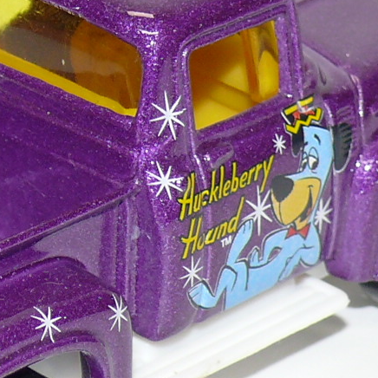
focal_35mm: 308
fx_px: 3805
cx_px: 72
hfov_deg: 5.7
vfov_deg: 5.7
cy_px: 190
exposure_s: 1/30
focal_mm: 13
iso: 100
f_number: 4
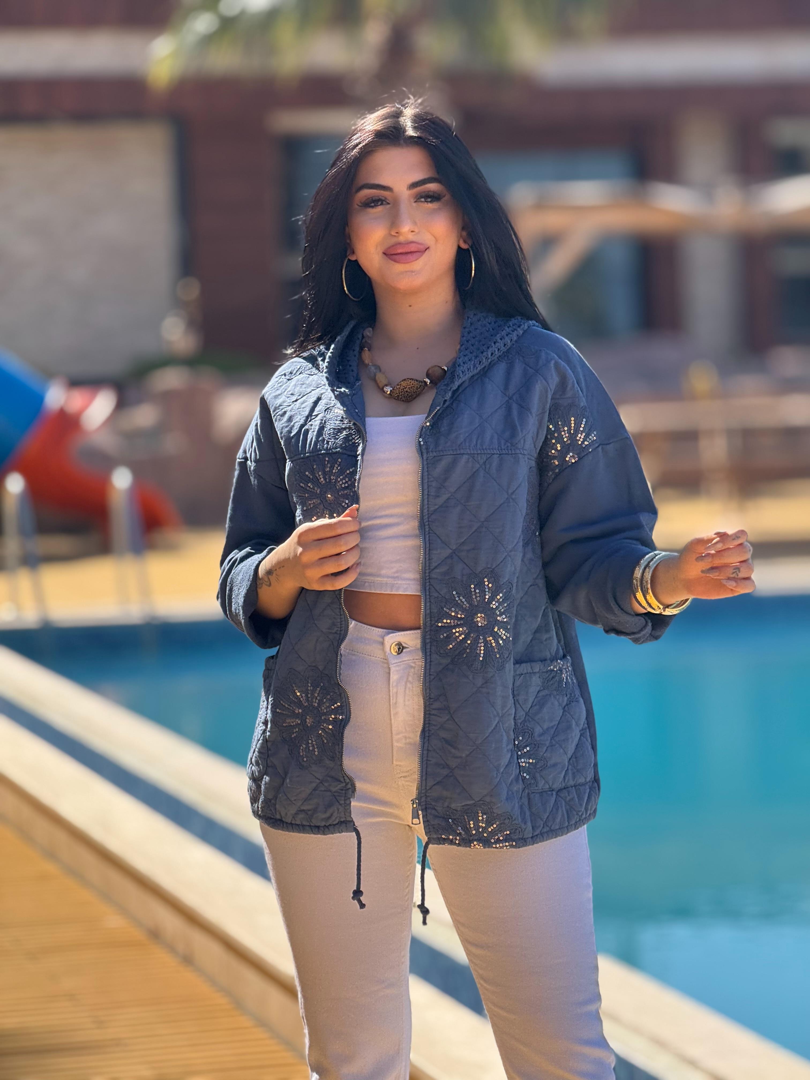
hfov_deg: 12.3
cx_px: 405
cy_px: 540
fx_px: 3744
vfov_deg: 16.4
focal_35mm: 120
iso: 50
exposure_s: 1/680
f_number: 2.8
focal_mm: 15.66
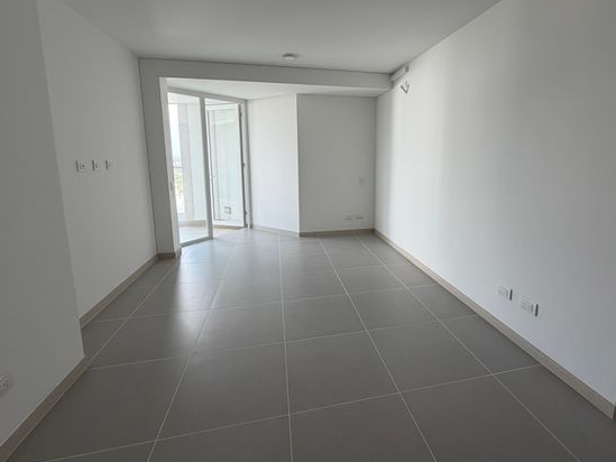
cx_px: 348
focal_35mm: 17
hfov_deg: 90.5
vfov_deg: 74.3
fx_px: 303
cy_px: 197
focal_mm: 2.22
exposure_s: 1/121
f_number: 2.2
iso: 64
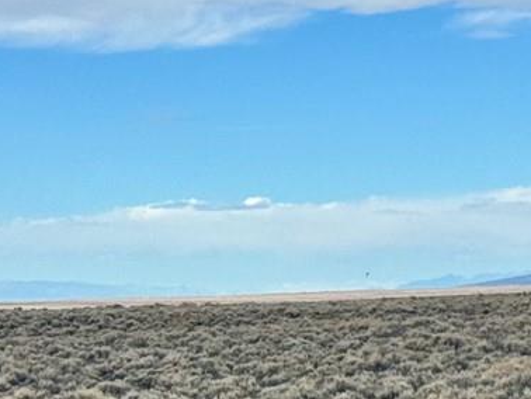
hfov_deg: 9.3
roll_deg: +0.3
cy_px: 391
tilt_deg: -2.7
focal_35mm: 203
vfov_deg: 7.3
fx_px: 3116
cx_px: 958
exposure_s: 1/5376
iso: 64
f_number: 1.78
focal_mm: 6.76
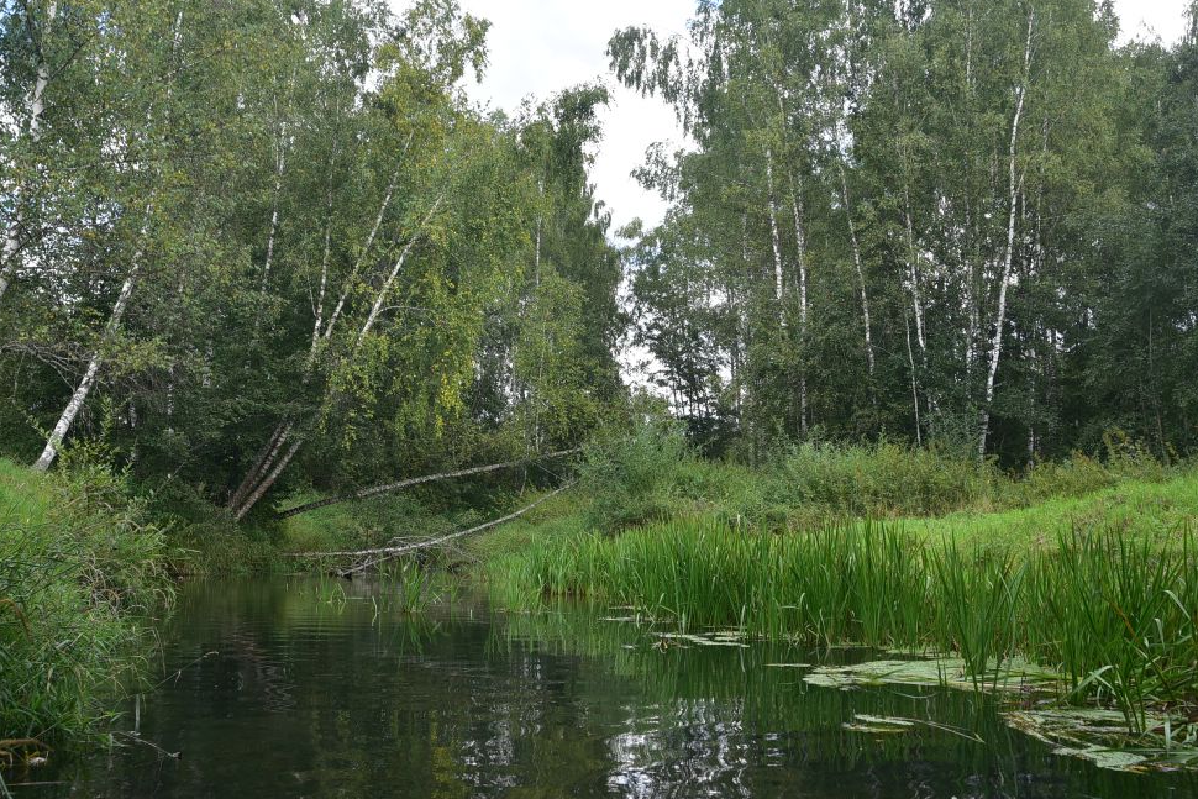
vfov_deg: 20.3
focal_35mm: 67
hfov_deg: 30.1
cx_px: 562
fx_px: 2230
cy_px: 407
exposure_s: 1/125
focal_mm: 50
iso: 200
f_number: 7.1
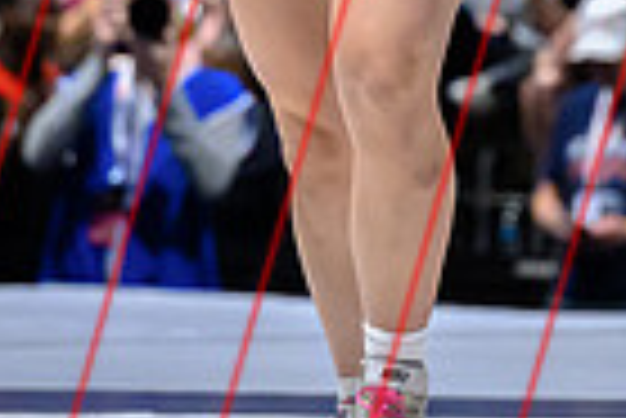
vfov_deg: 2.9
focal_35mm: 481
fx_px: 8373
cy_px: -254
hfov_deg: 4.3
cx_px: 378
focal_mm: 96
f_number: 2.8
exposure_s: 1/640
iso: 8000
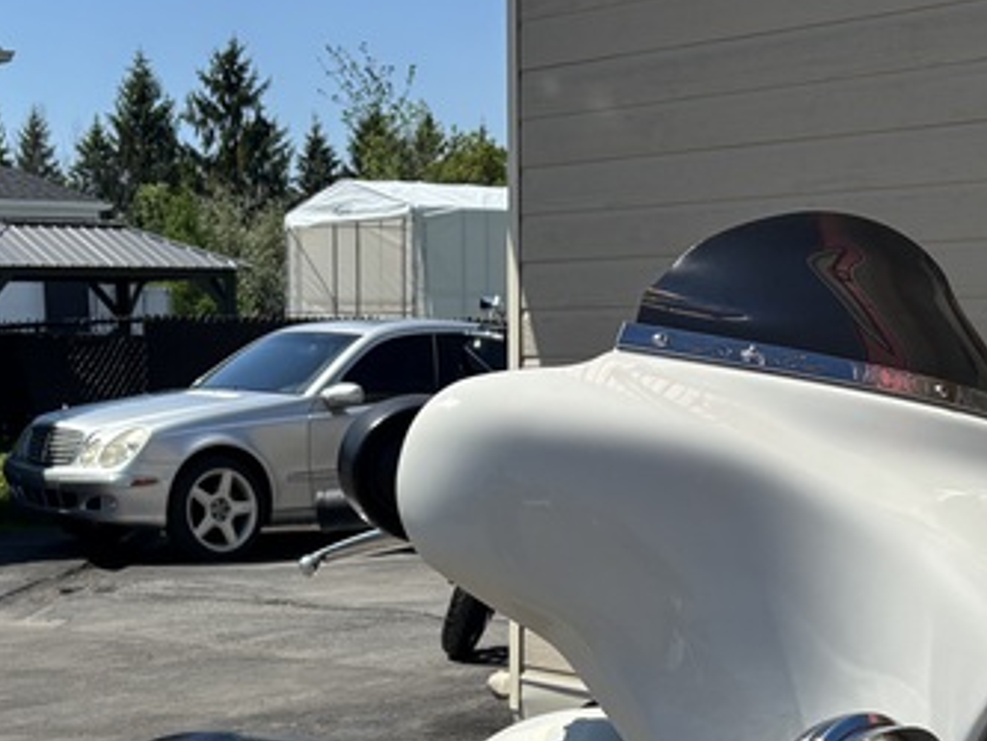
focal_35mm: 80
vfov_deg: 17.2
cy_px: 999
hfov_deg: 24.4
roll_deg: +0.4
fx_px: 2282
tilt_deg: -16.2
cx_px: 474
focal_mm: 5.96
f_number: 1.6
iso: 50
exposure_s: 1/3413
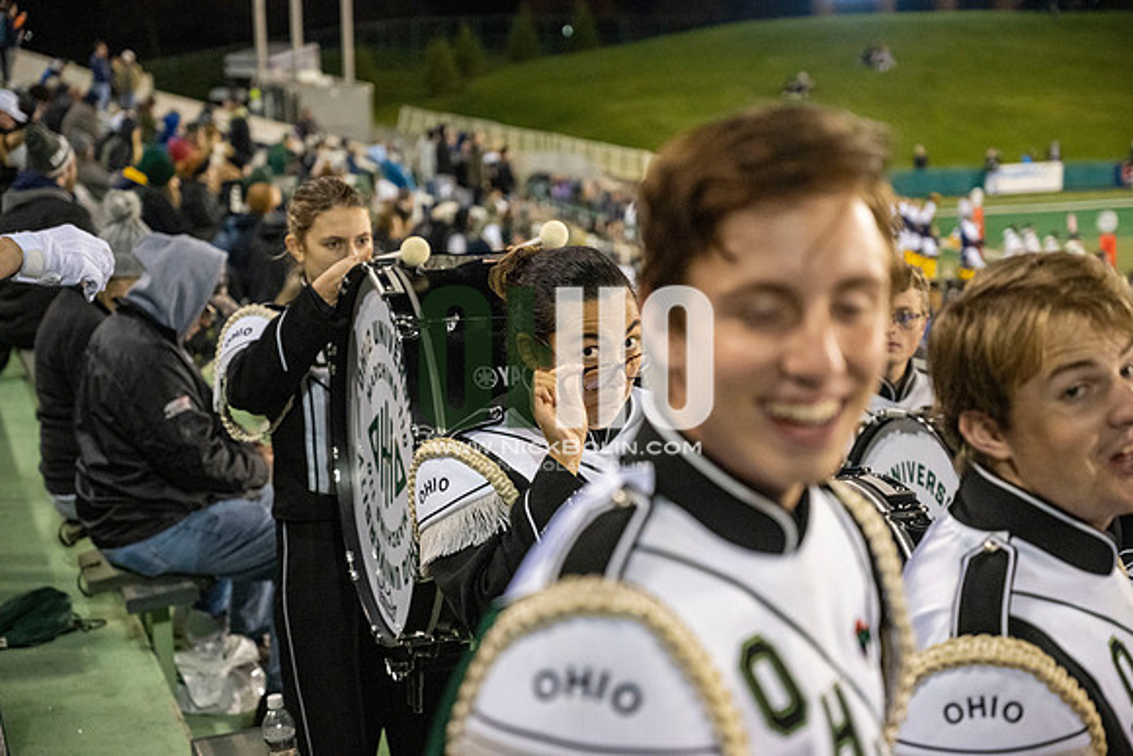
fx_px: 2203
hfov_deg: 28.8
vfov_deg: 19.5
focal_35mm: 70
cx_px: 566
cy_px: 378
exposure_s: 1/500
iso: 3200
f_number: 4
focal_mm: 70
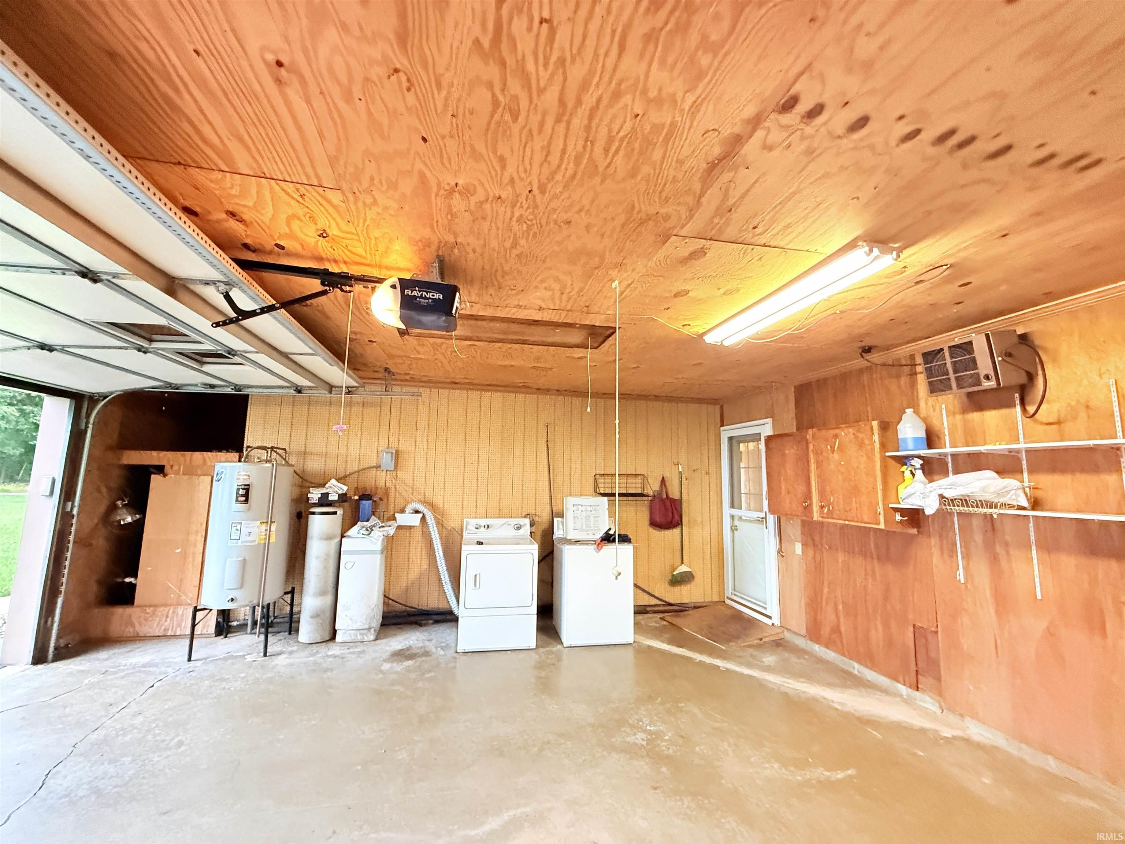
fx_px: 455
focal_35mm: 14
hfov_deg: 102.1
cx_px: 562
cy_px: 422
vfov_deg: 85.7
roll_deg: -1.2
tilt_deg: +8.0
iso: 800
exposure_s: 1/60
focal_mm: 2.22
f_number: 2.2
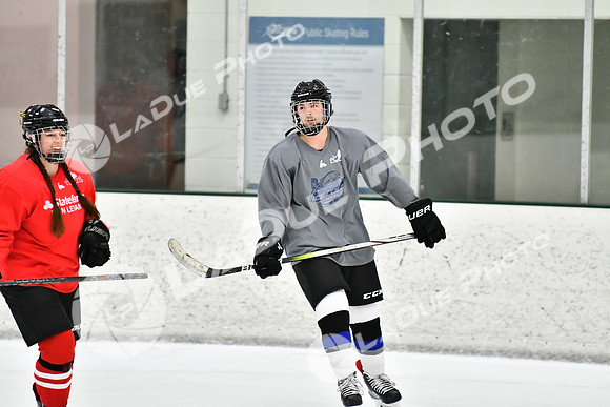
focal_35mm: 285
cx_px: 305
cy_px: 204
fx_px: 4830
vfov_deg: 4.8
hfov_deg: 7.2
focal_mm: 190
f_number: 2.8
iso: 5000
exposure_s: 1/1250
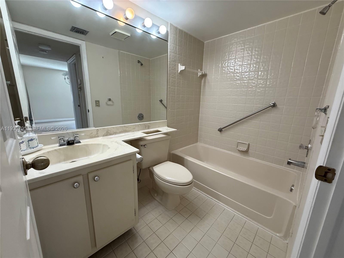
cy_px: 129
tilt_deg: -11.9
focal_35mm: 14
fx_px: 139
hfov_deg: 102.1
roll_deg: -1.3
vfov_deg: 85.7
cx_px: 172
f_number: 2.2
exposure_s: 1/120
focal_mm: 2.22
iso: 160
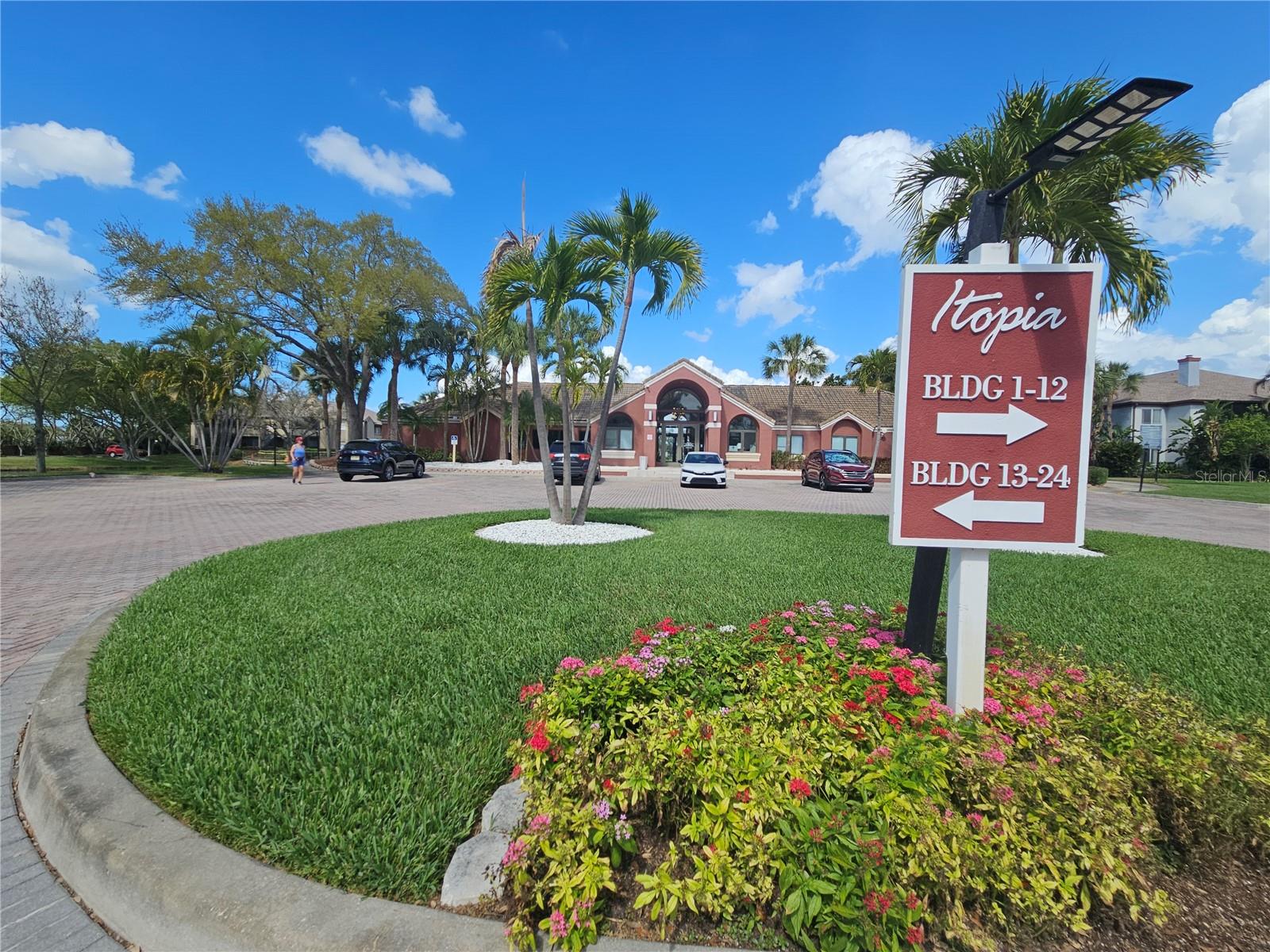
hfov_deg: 106.2
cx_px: 635
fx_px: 477
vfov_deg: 89.9
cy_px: 476
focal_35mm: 13
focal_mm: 2.2
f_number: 2.2
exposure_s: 1/2650
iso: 50
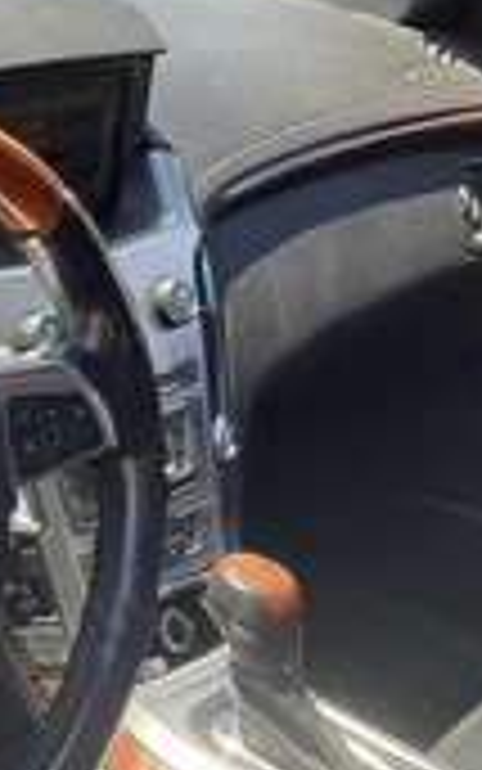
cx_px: -297
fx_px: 1512
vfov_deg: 28.3
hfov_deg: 16.1
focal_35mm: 72
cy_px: 545
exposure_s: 1/183
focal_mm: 3
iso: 20
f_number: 1.8
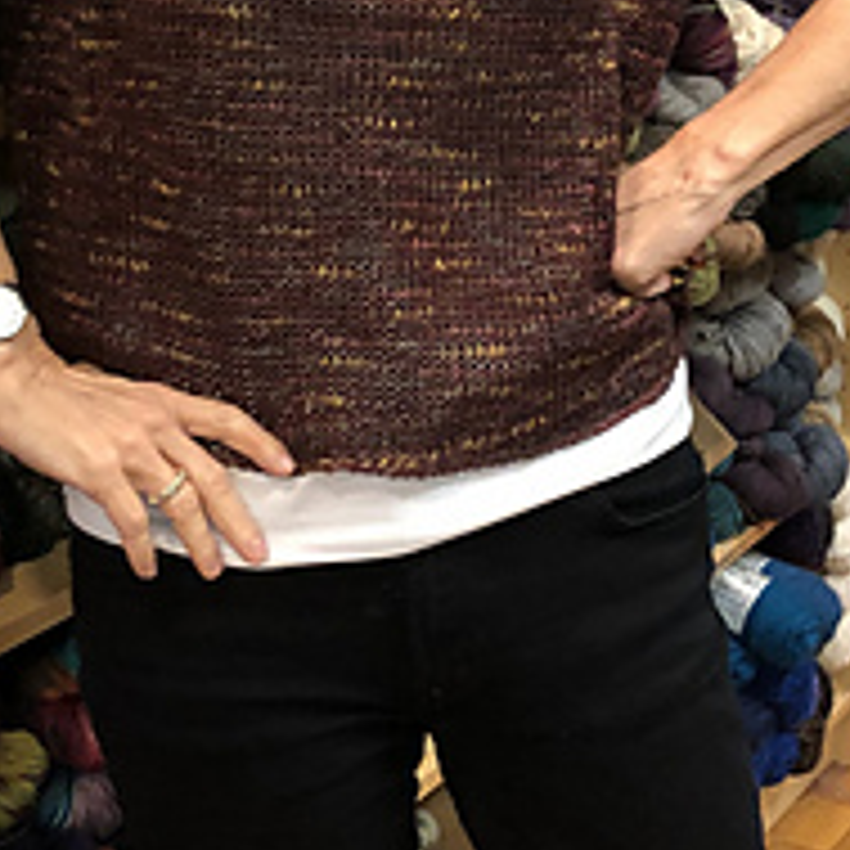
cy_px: 144
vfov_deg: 20.4
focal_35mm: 84
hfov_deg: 20.6
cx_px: 490
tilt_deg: -12.0
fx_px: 2334
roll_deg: -2.6
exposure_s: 1/15
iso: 64
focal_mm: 3.99
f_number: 1.8
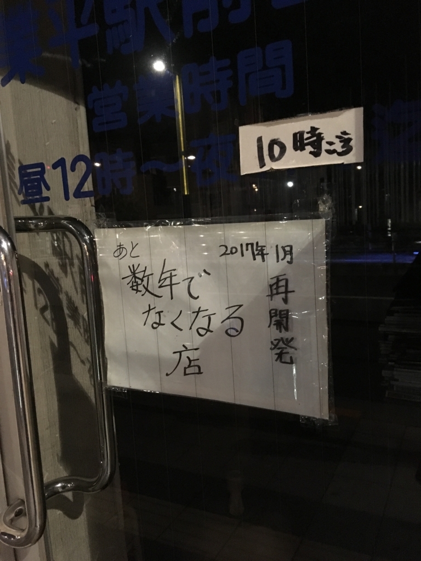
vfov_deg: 61.7
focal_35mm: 29
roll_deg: +4.3
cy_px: 280
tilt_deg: -7.3
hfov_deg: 48.2
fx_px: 470
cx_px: 210
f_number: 2.2
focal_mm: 4.15
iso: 640
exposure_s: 1/15
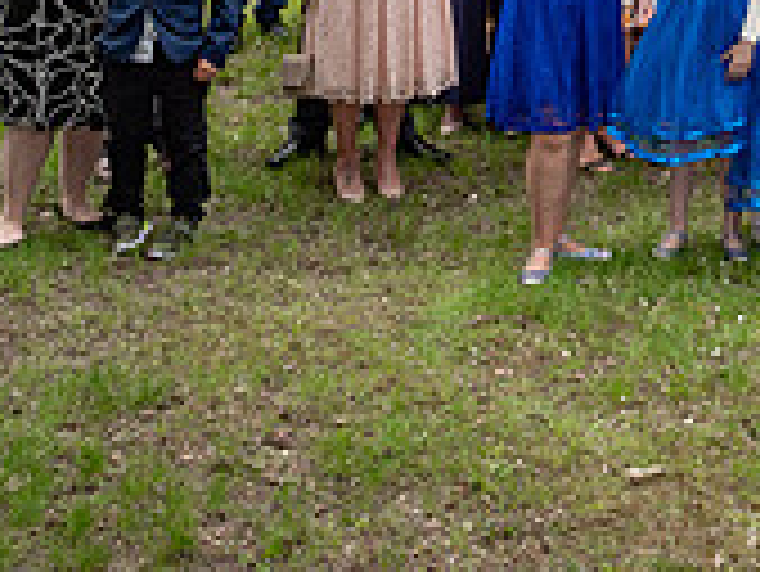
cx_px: 989
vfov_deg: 14.2
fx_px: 2109
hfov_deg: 18.9
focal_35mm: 96
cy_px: -349
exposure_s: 1/50
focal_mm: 14
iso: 100
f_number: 9
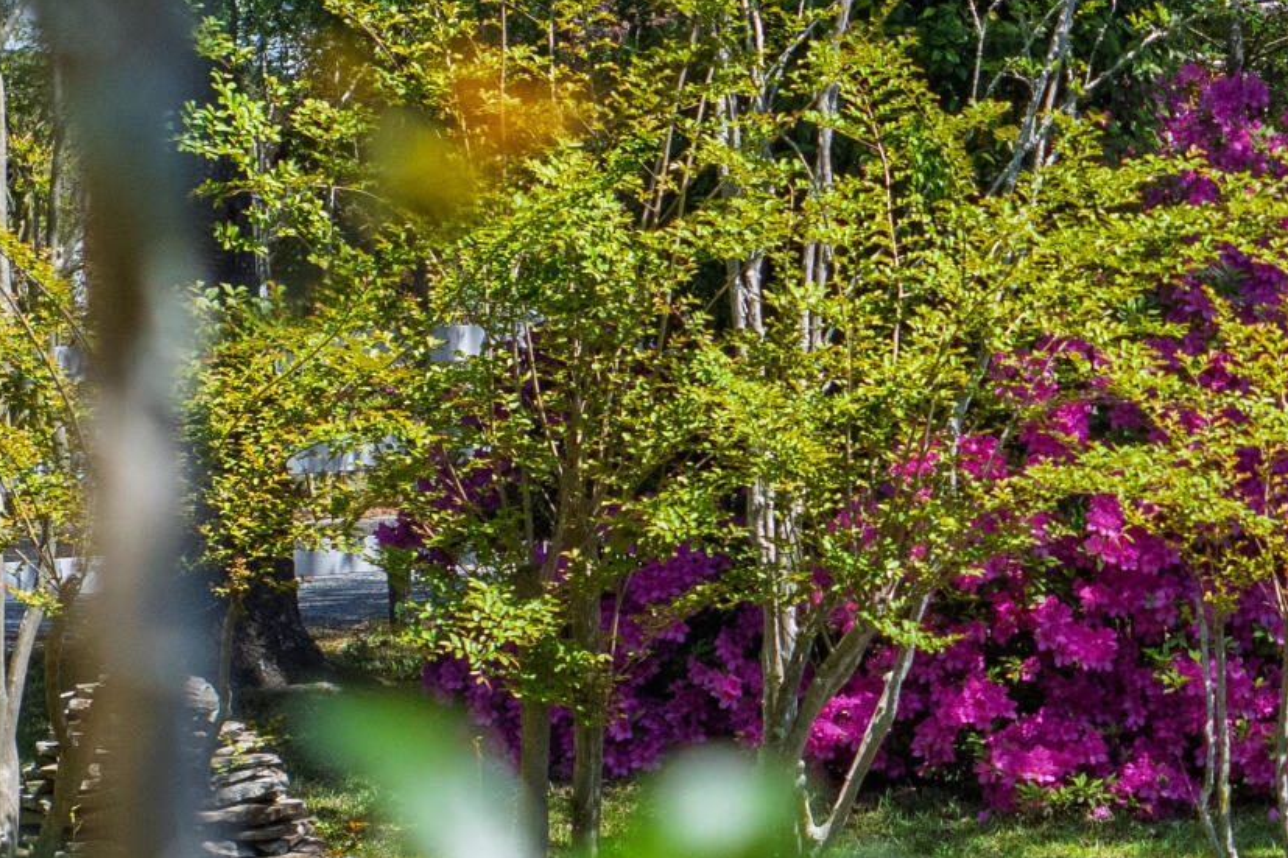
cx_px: 1931
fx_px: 9729
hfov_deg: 7.4
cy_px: 476
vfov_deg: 5.1
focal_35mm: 272
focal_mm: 50
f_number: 5
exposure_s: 1/2000
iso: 640
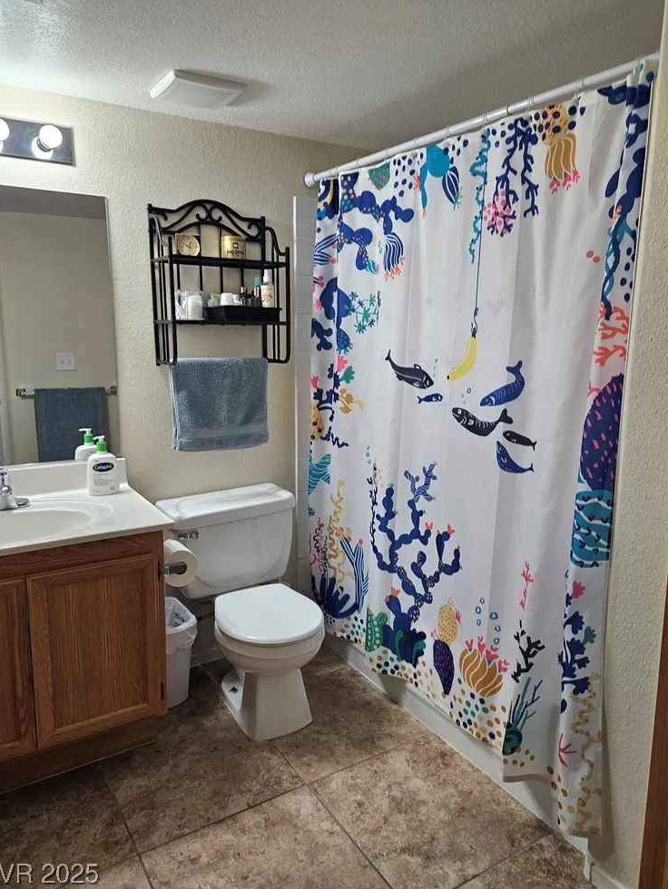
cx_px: 325
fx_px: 617
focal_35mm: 24
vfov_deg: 71.6
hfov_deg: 56.8
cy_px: 437
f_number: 1.8
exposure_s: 1/120
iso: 125
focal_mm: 5.4
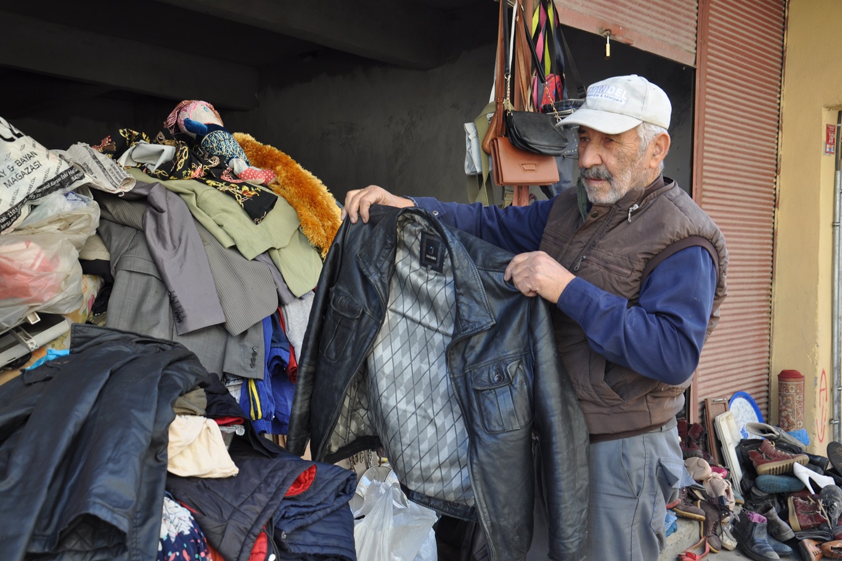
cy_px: 280
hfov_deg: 49.6
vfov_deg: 34.2
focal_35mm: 39
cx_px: 421
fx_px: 912
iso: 200
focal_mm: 26
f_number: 4
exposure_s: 1/60
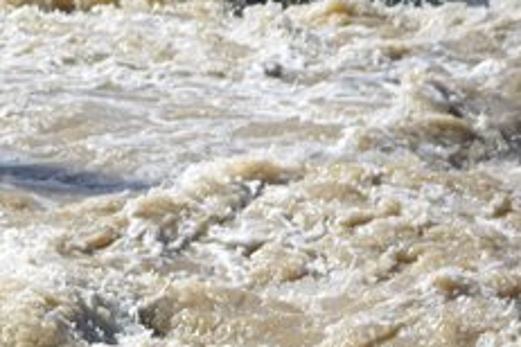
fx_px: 10169
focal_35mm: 703
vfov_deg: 2.0
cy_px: 567
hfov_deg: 2.9
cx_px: -363
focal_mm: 135
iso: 400
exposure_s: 1/1600
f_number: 6.3
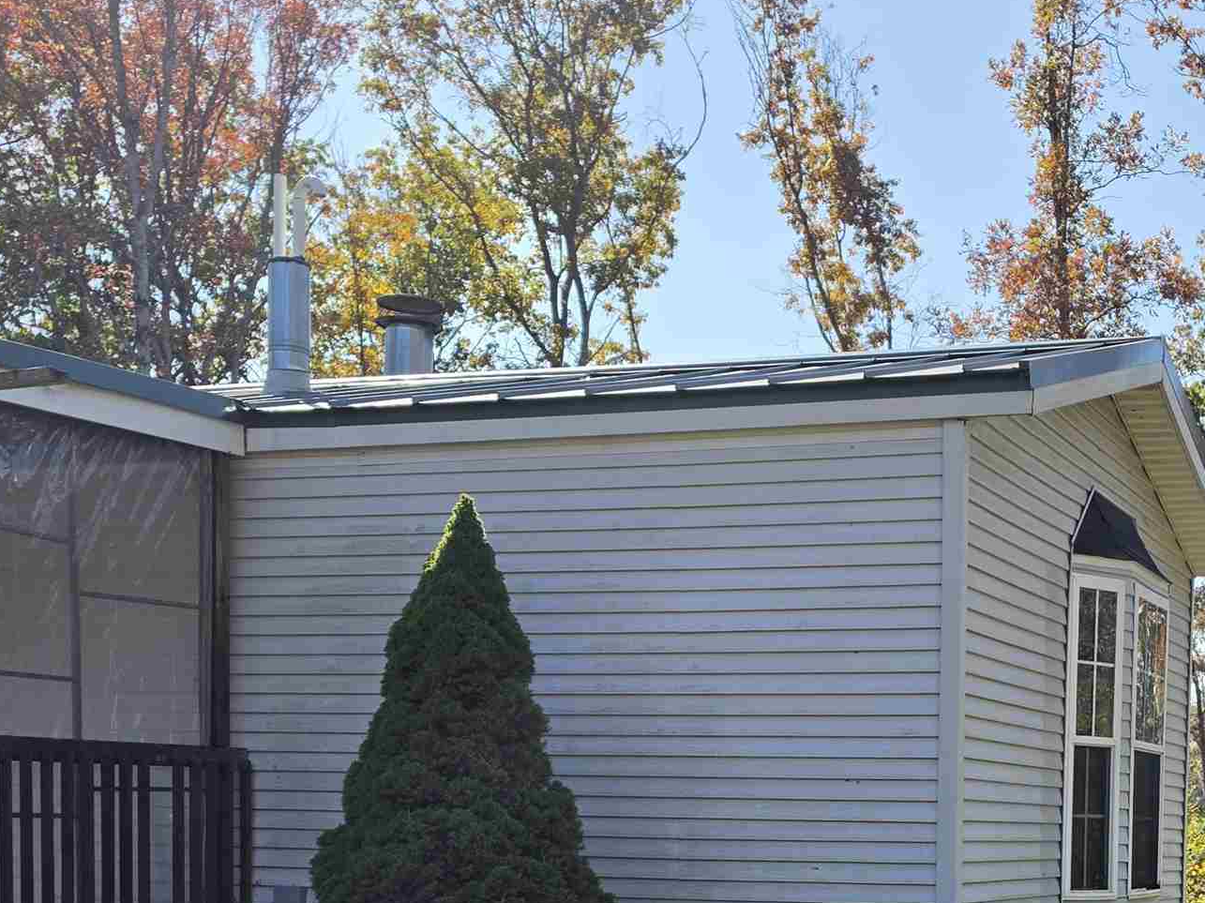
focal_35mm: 55
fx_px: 1914
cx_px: 935
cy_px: 894
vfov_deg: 25.3
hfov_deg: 34.1
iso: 64
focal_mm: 6.5
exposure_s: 1/5445
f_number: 1.4
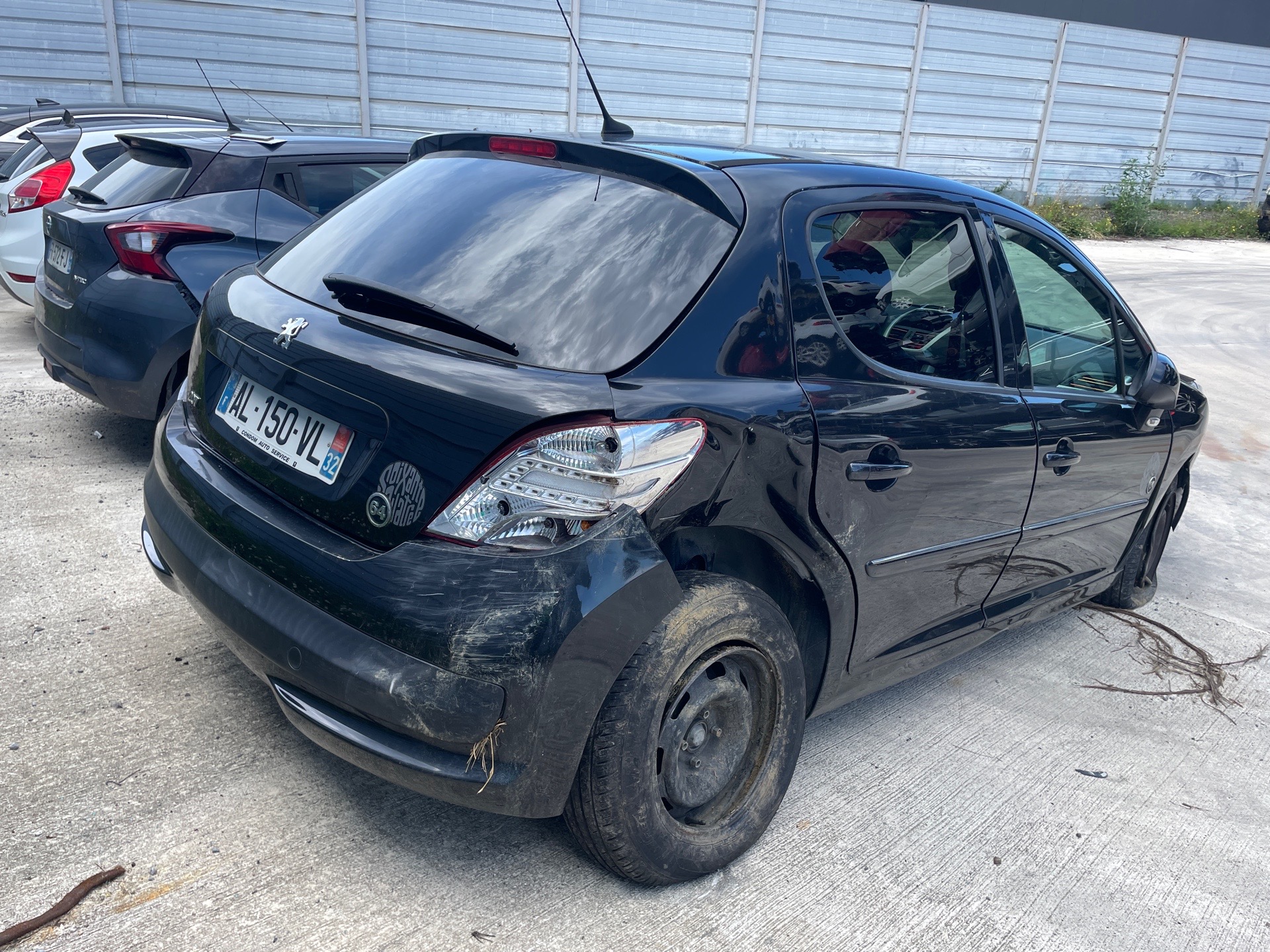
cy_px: 476
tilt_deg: -20.7
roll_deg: -1.7
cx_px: 635
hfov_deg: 67.3
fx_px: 954
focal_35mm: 26
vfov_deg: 53.1
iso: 32
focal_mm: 4.2
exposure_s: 1/703
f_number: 1.6
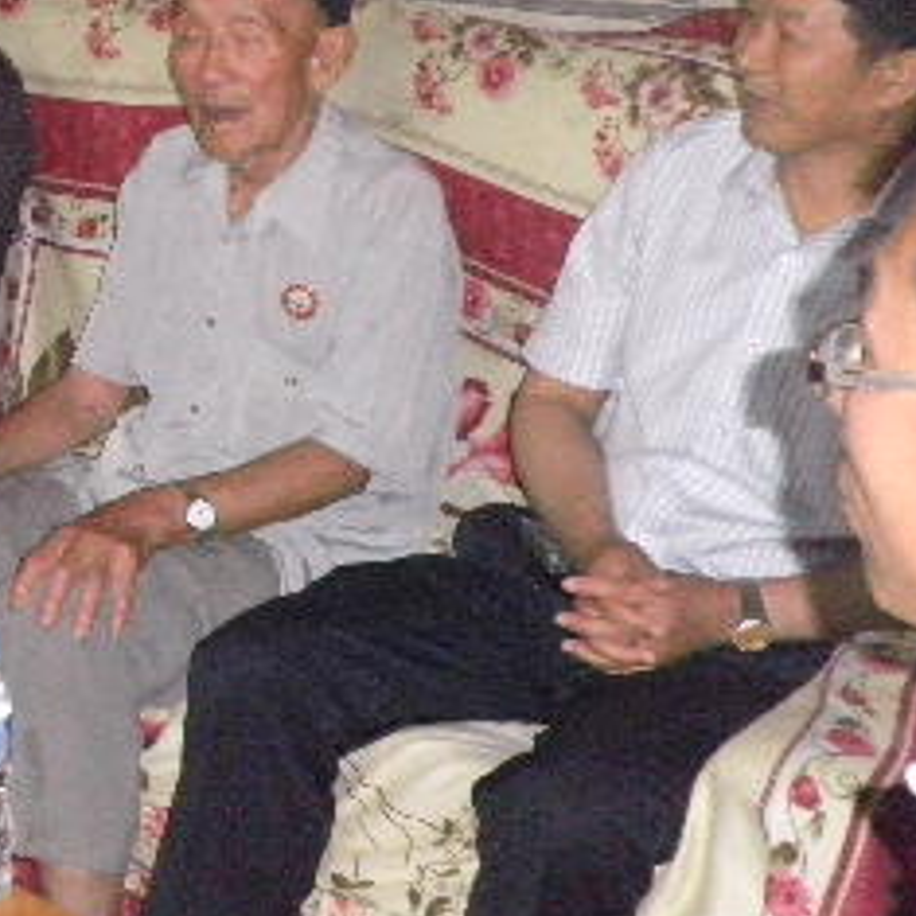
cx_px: -312
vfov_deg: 18.4
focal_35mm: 94
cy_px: 214
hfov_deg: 17.2
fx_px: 2814
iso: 640
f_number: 4
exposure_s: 1/60
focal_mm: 7
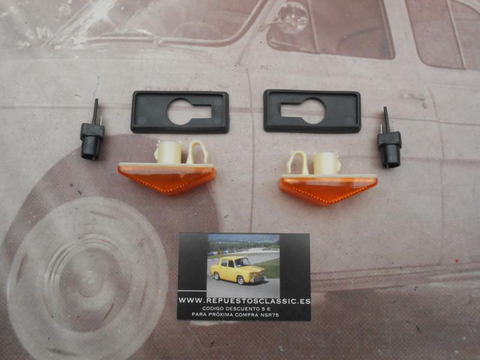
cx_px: 240
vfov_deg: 53.1
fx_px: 361
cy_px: 180
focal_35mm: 26
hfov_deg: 67.3
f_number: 3.5
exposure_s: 1/30
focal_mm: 4.6
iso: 160
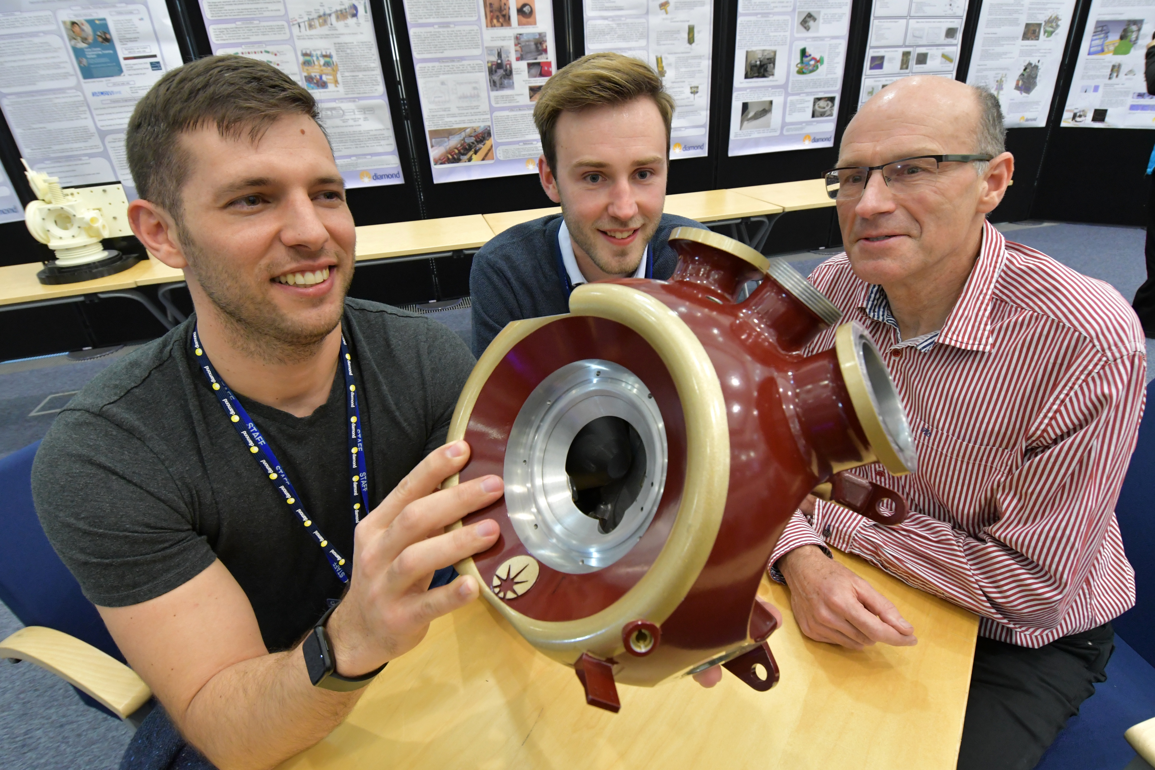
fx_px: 577
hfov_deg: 90.0
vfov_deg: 67.4
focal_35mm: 18
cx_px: 578
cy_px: 385
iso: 2200
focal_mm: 12
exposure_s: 1/15
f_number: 7.1
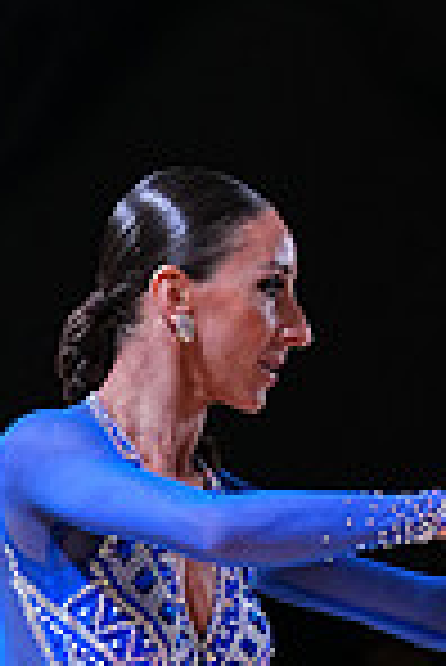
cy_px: 904
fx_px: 9510
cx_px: 493
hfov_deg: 2.7
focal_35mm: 513
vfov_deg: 4.0
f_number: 4
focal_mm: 131
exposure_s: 1/400
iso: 1000
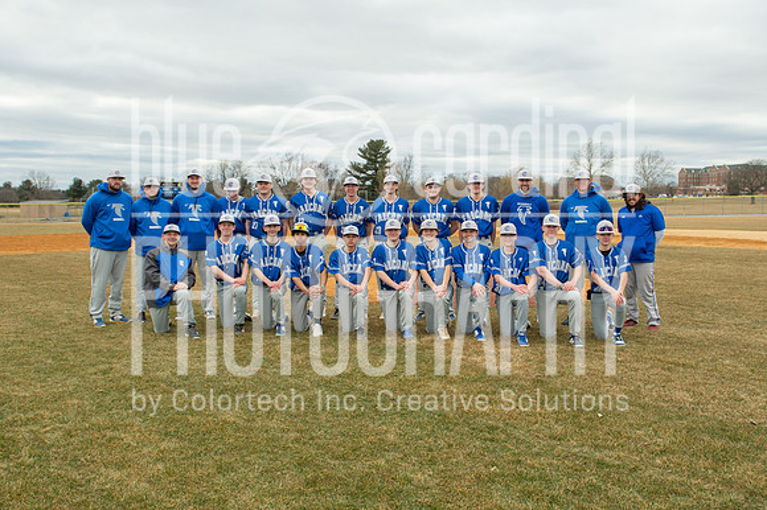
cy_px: 243
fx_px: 708
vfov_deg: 39.6
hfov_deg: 56.8
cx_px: 405
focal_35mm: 33
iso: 100
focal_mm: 24
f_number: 5
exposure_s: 1/160
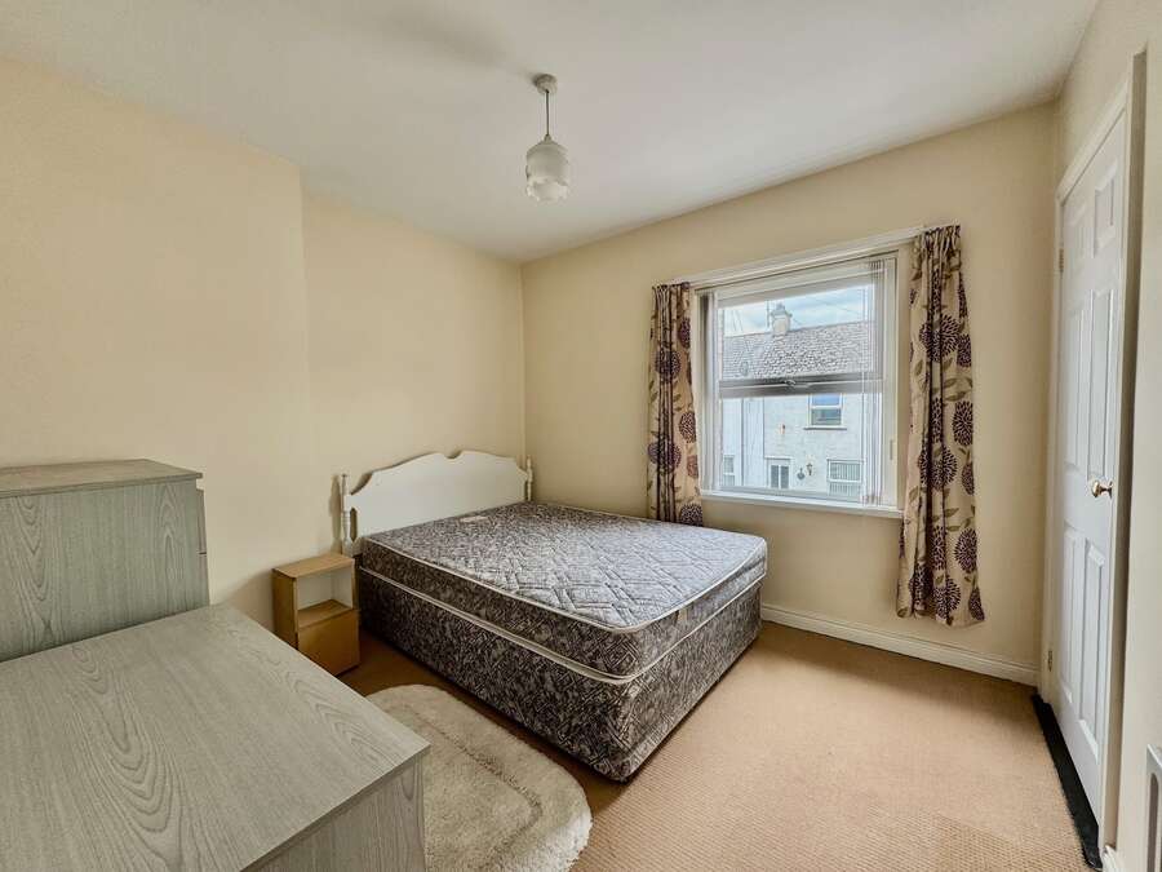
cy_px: 436
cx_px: 581
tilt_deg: -2.9
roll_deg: +0.8
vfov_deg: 85.7
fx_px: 470
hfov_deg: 102.1
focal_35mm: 14
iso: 50
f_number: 2.2
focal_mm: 2.22
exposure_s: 1/99
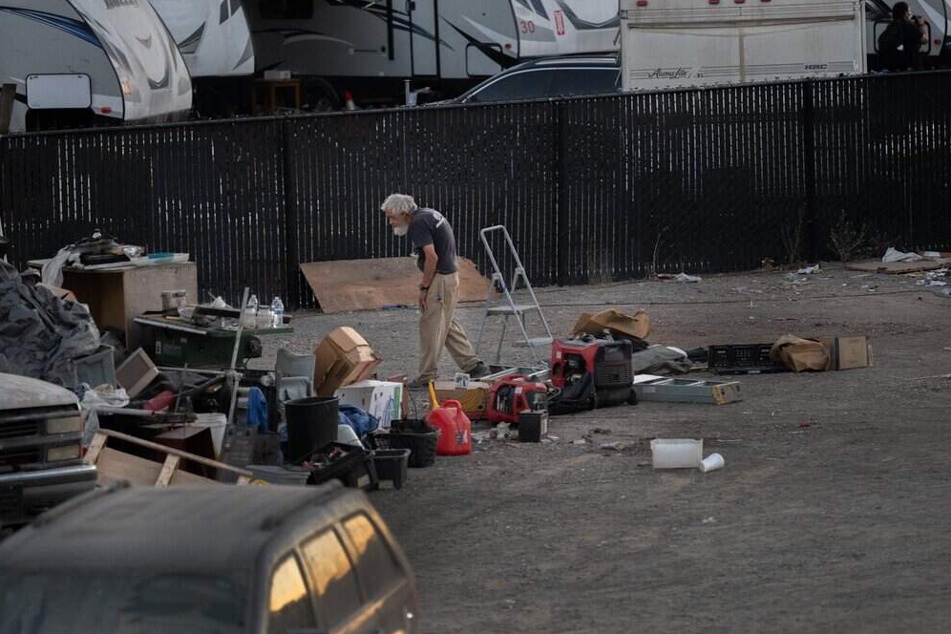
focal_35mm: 241
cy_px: 285
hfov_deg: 8.5
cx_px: 468
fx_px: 6366
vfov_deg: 5.7
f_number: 2.8
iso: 2000
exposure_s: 1/500
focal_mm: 200
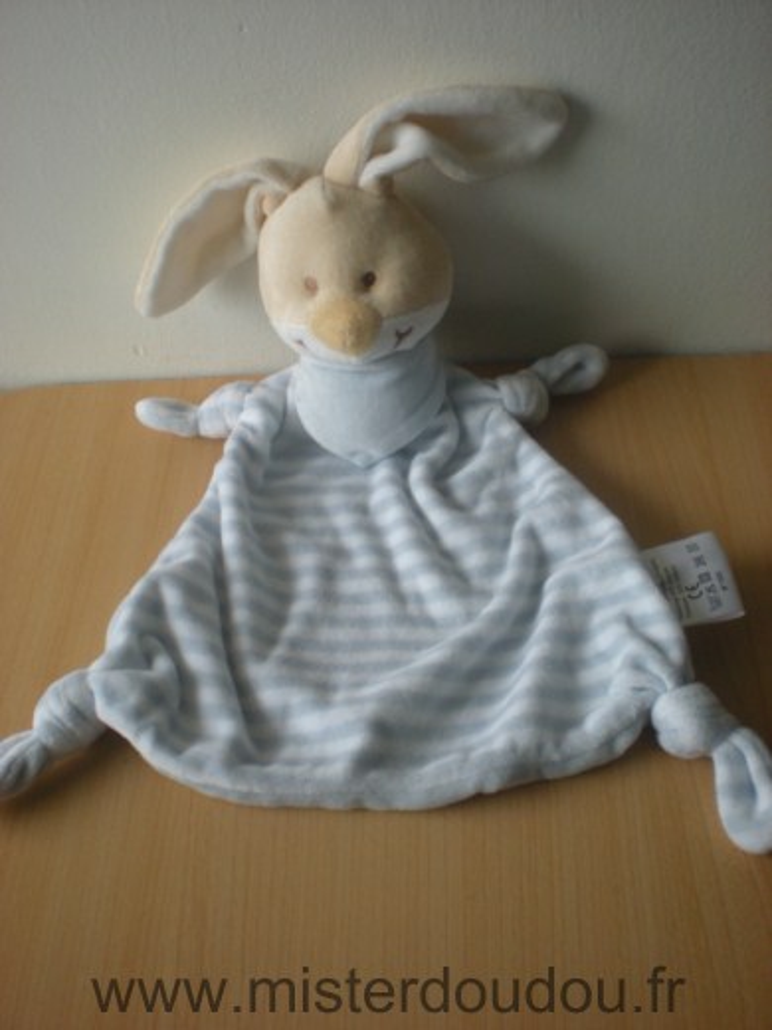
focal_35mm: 38
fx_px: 1130
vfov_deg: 49.0
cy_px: 515
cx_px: 386
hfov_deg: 37.7
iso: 154
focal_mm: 6.3
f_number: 3.1
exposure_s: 1/59
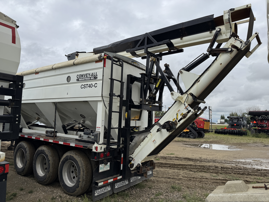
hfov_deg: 71.6
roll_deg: -1.3
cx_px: 134
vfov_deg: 56.8
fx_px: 187
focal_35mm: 24
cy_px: 101
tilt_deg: +6.2
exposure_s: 1/4950
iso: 80
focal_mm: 6.76
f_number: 1.78
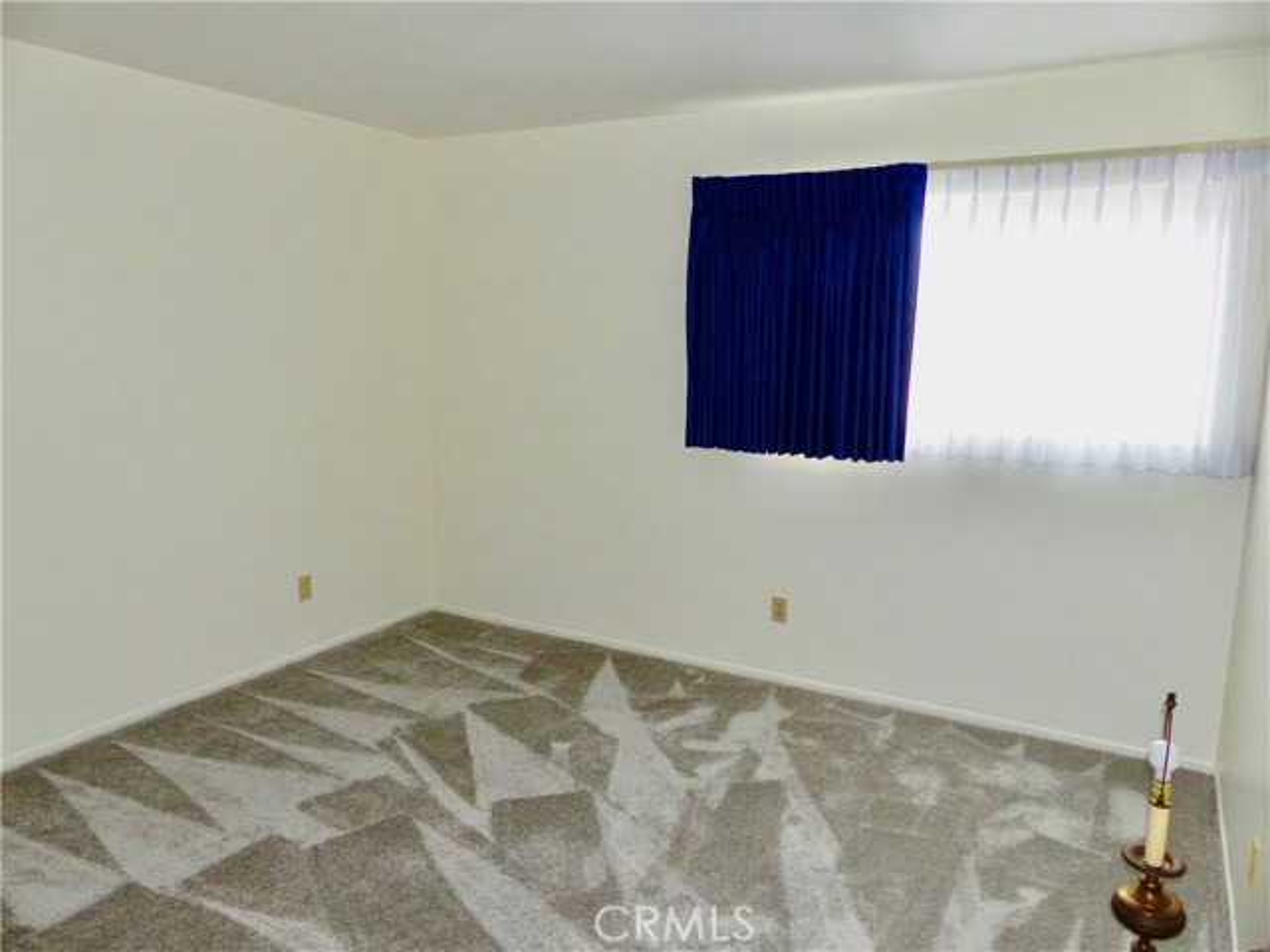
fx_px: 917
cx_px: 635
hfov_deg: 69.4
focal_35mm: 25
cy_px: 476
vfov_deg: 54.9
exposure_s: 1/60
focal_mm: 4.5
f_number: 2.8
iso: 200
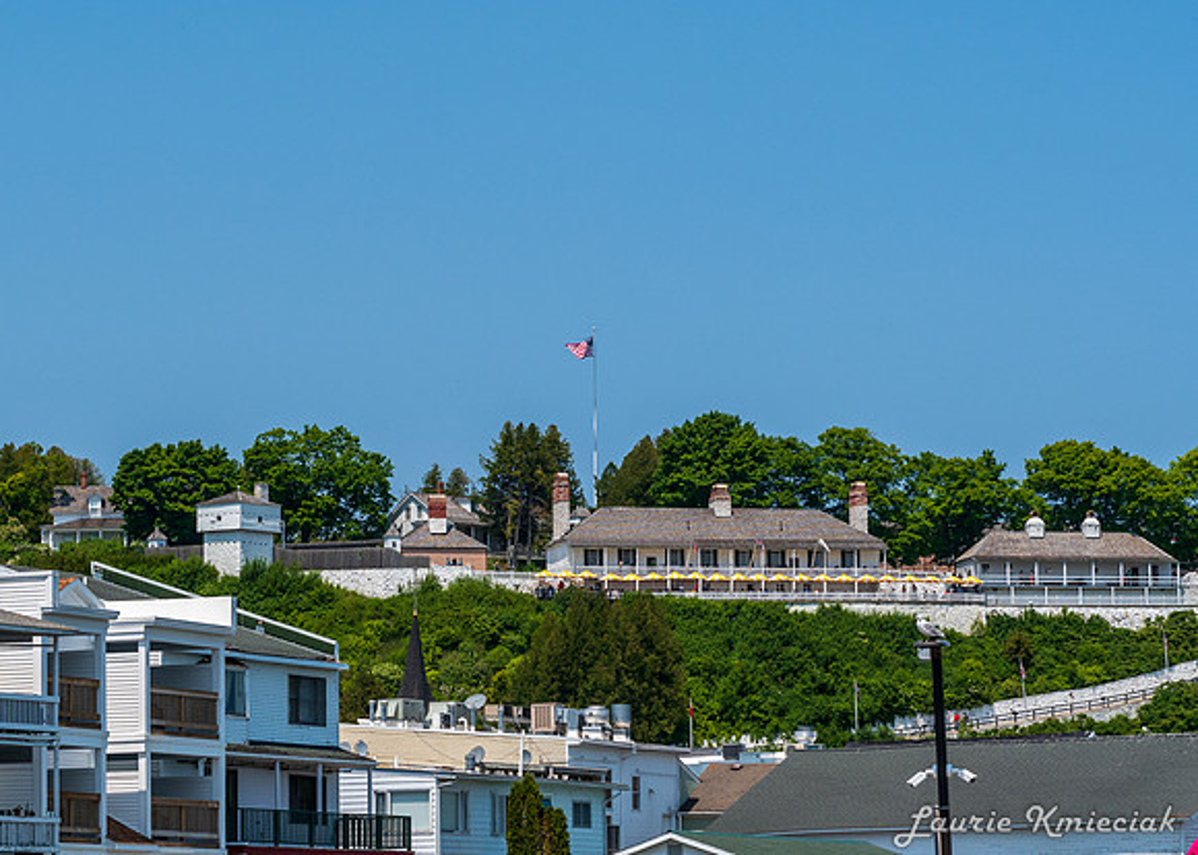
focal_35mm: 141
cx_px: 378
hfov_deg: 14.2
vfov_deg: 10.2
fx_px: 4807
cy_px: 549
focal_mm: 70
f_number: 8
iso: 220
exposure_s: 1/1000
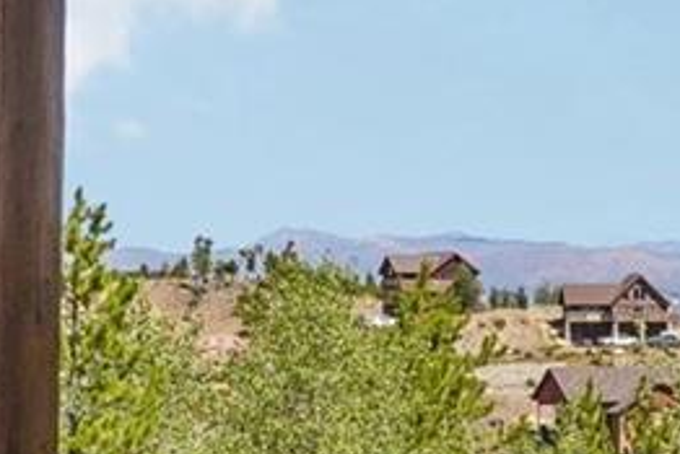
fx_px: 2250
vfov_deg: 11.5
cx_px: -57
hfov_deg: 16.7
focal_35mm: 119
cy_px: 296
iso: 100
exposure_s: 1/250
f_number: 8
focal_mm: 13
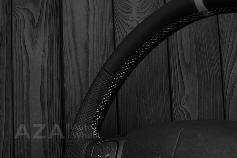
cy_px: 79
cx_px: 118
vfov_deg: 25.8
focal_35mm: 52
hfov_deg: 37.8
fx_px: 346
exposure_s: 1/125
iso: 500
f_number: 6.3
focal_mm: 35
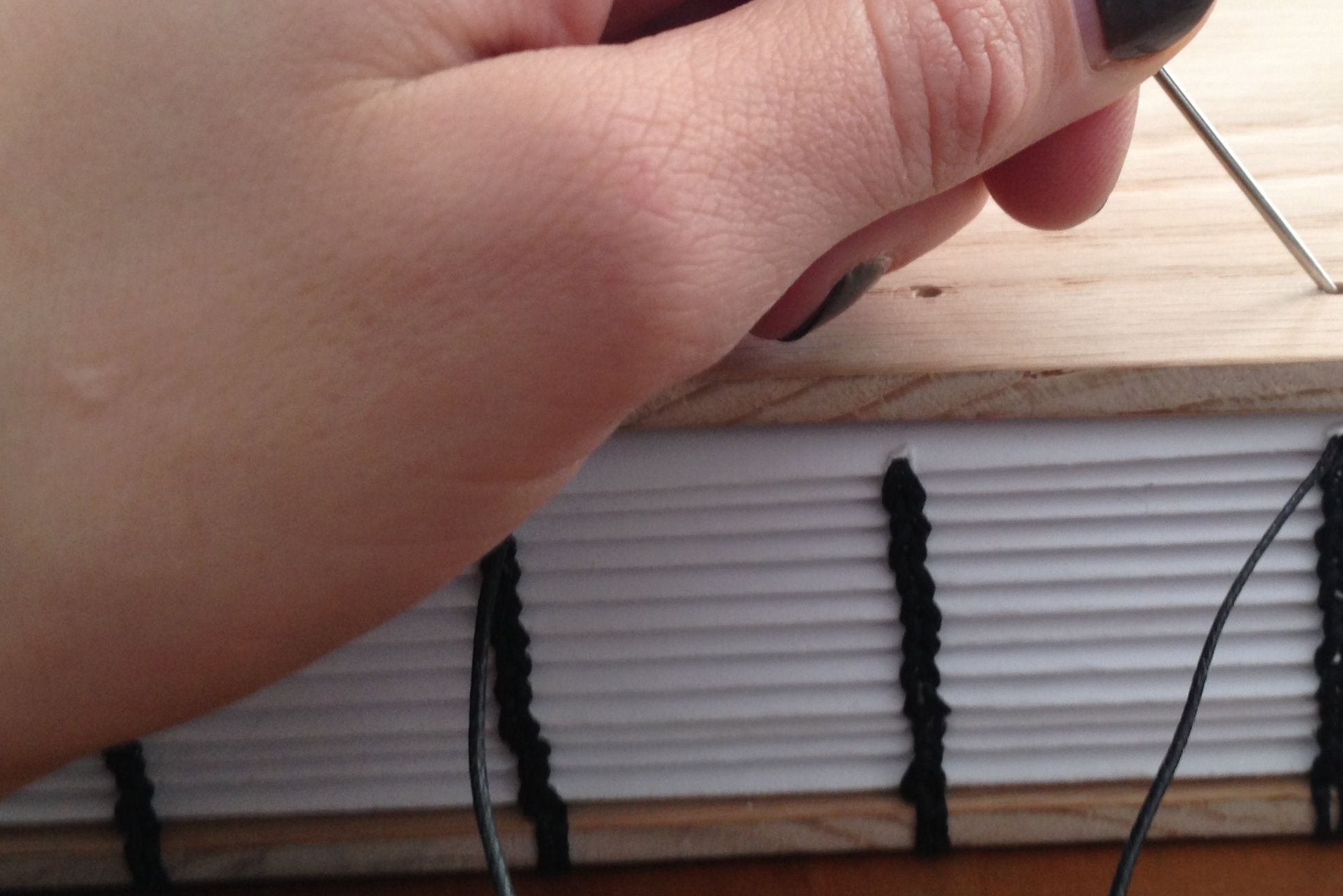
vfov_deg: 22.3
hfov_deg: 32.6
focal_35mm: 61
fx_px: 2276
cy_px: 432
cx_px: 912
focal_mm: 4.28
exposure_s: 1/20
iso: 64
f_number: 2.4
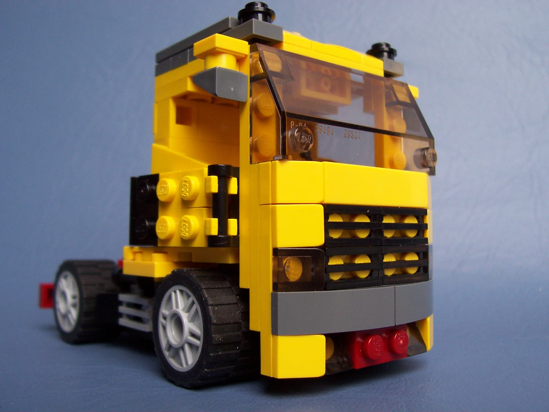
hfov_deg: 50.1
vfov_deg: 38.7
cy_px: 206
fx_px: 587
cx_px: 274
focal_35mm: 37
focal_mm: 5.6
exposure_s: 1/180
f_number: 2.8
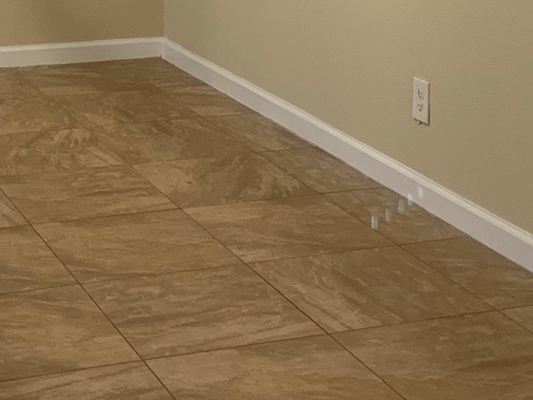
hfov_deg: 21.9
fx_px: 1371
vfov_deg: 15.8
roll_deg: +1.4
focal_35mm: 89
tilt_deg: -6.2
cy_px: -116
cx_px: 163
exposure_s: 1/60
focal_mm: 4.25
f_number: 1.8
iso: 80
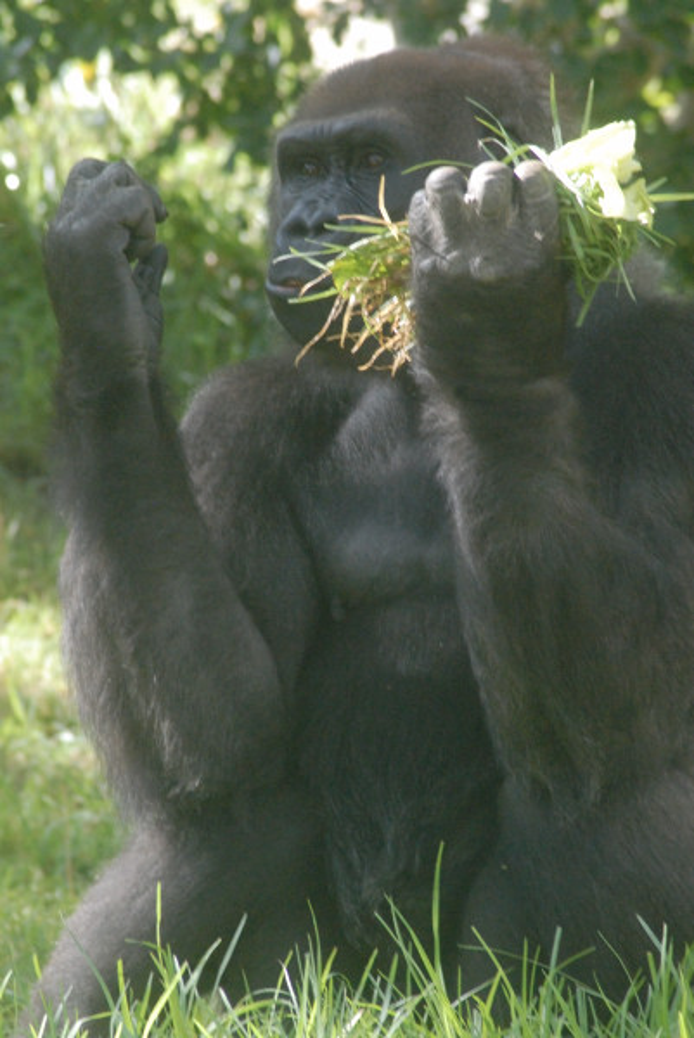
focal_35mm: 450
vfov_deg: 4.6
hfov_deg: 3.1
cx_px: 347
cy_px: 519
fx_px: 12989
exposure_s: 1/125
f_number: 13
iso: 1600
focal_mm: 300
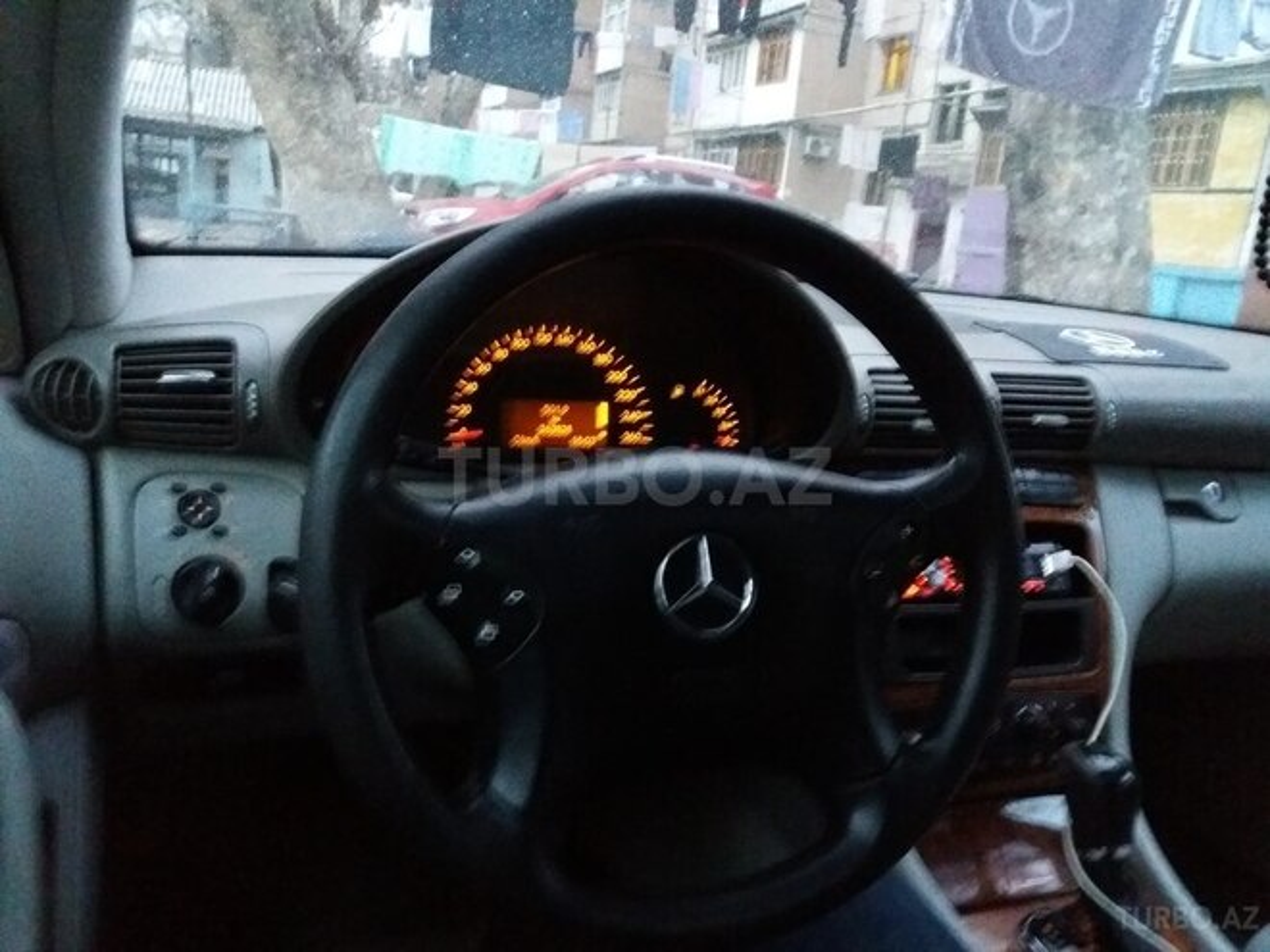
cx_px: 635
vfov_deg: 49.7
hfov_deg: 63.4
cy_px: 476
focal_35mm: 28
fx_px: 1027
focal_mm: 3.7
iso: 1250
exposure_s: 1/17
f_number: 1.9
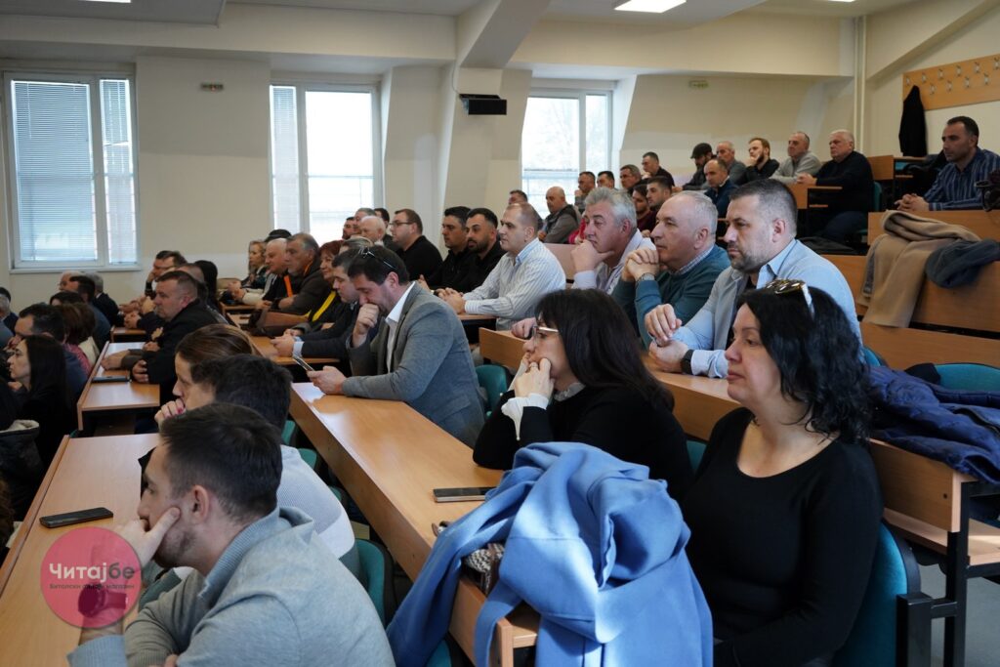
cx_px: 500
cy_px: 334
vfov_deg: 37.9
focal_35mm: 35
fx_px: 972
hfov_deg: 54.4
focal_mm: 35
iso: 3200
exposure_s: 1/320
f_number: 5
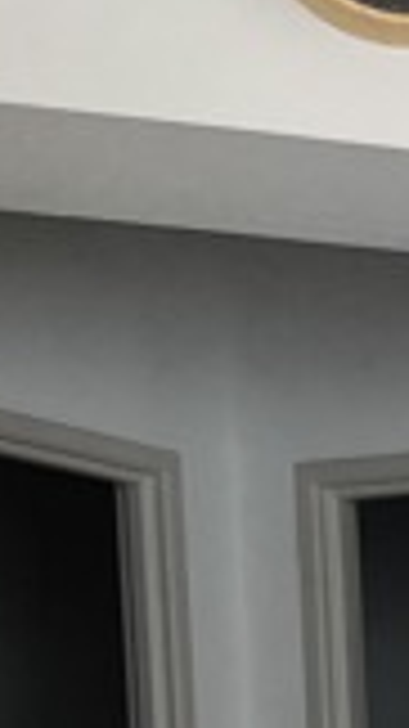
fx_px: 2702
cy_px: 1200
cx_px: 1326
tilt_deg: -3.8
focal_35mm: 140
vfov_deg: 14.0
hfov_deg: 7.4
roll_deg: +1.9
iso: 64
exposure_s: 1/100
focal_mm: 5.1
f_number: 1.6
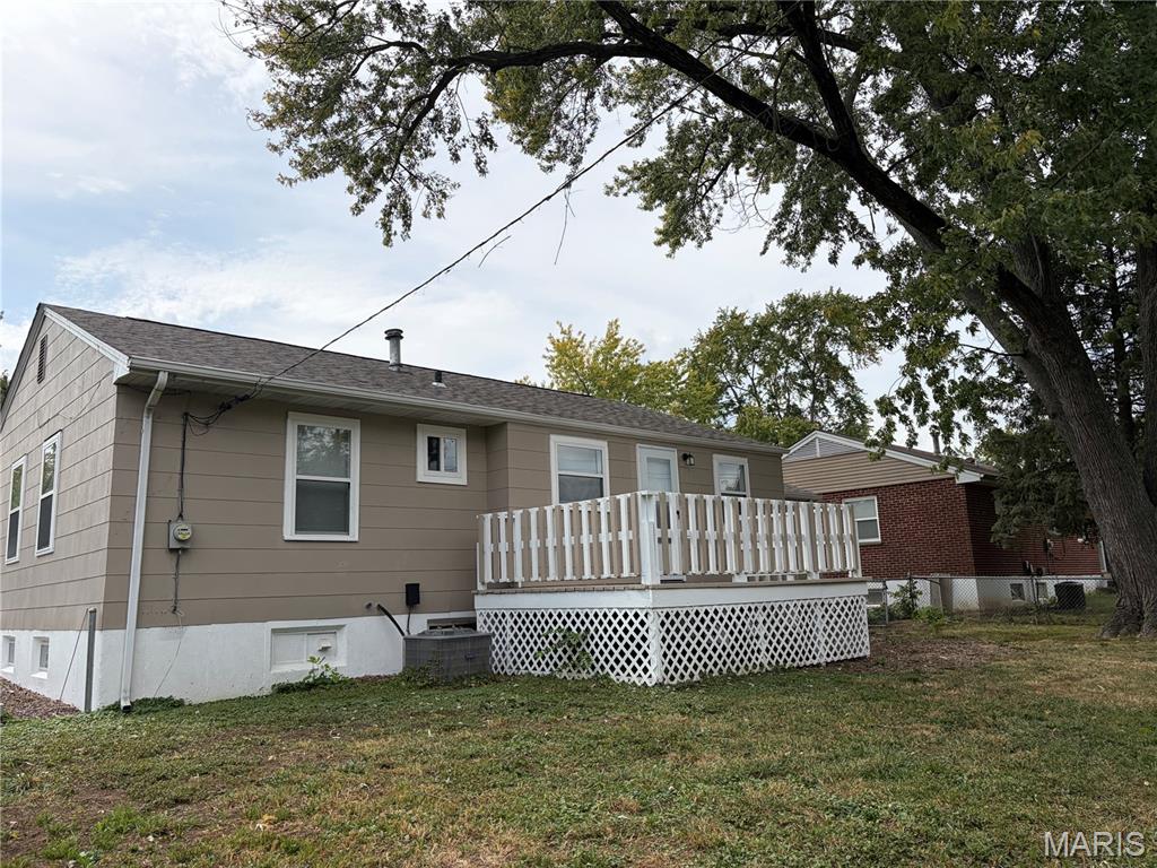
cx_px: 578
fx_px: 869
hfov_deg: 67.3
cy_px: 434
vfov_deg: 53.1
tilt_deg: +12.1
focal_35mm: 26
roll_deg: +3.4
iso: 50
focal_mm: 5.96
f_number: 1.6
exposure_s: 1/4329
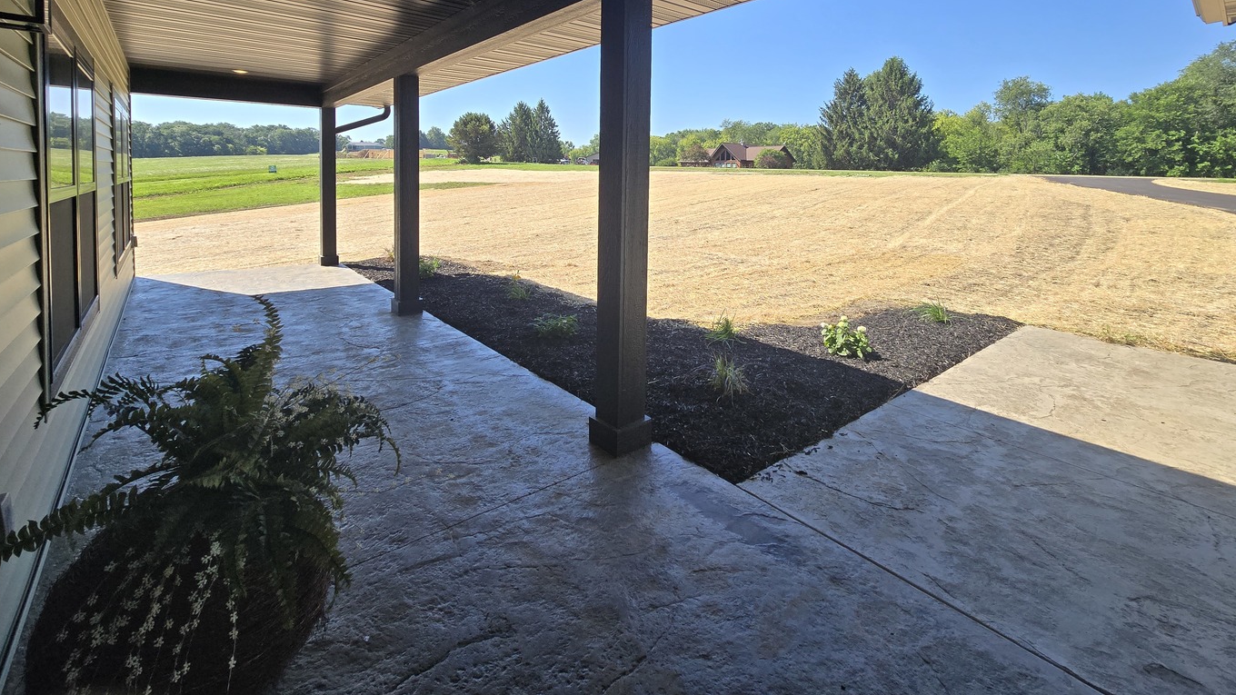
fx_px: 492
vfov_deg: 67.6
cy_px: 205
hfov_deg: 103.0
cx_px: 626
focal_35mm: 15
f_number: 2.2
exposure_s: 1/1255
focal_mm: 2.2
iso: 50
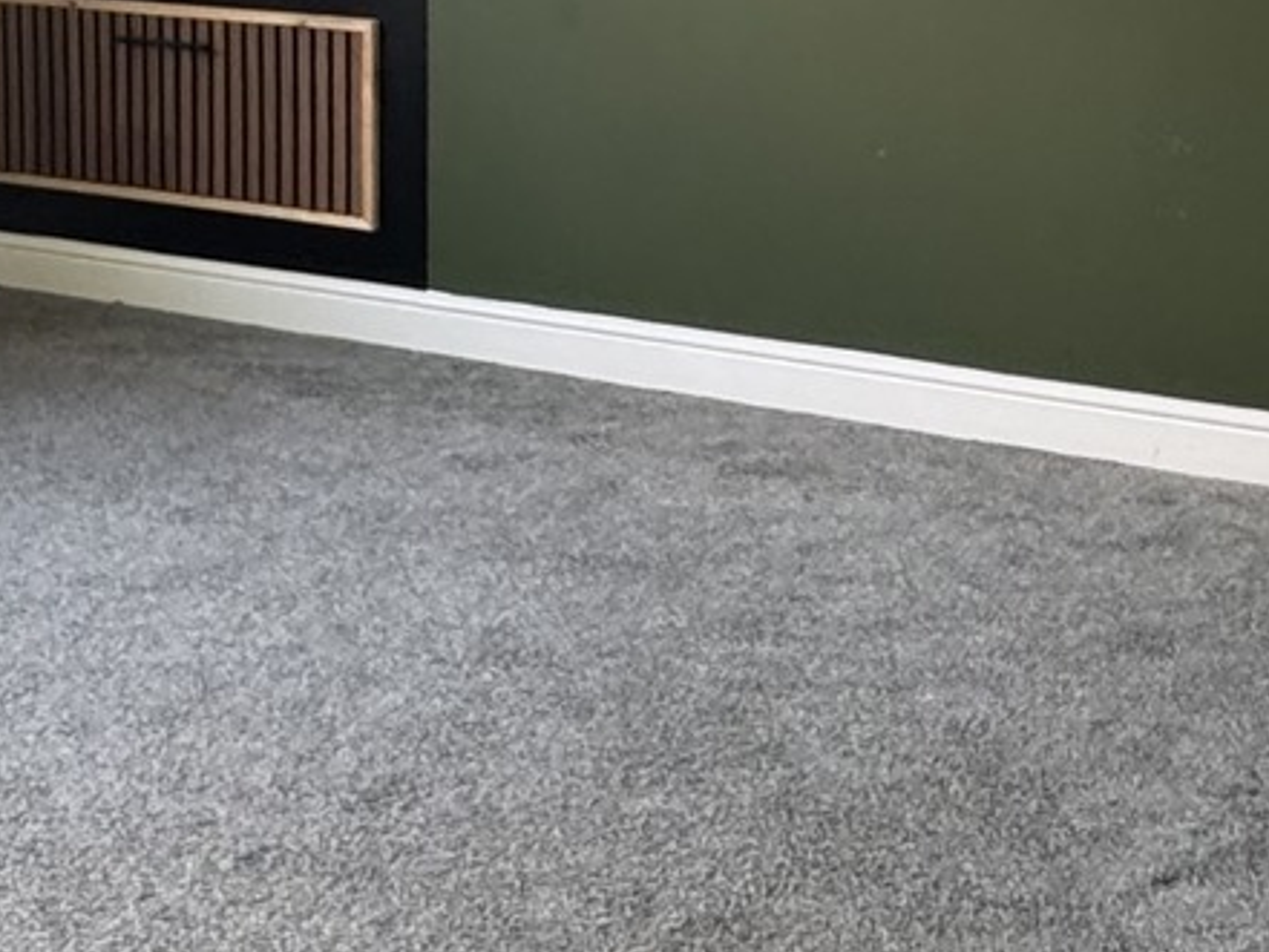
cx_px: 699
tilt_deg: -4.8
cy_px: -3
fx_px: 2384
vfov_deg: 21.8
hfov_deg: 29.8
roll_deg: +1.4
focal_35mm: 65
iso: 320
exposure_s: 1/99
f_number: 2.2
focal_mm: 2.22
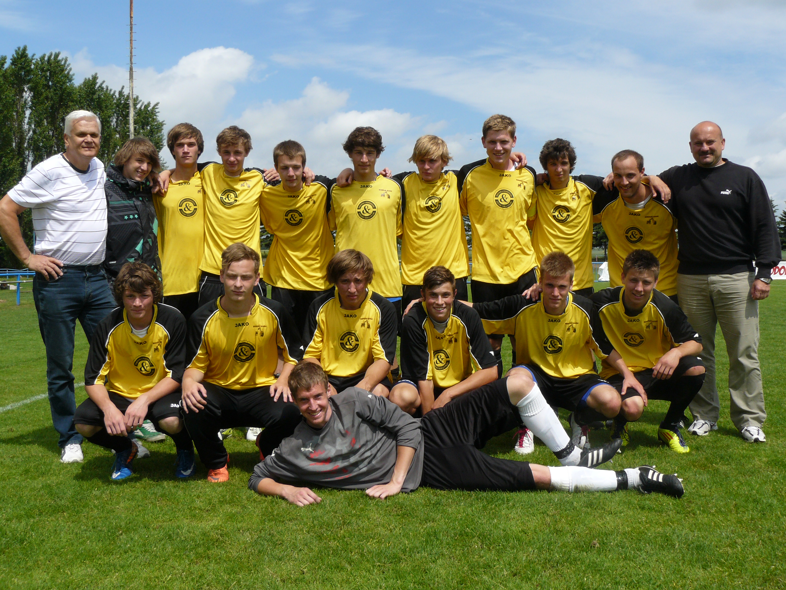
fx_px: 817
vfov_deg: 39.7
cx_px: 393
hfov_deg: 51.4
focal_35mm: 36
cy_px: 295
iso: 100
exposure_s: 1/400
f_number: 5.6
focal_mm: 6
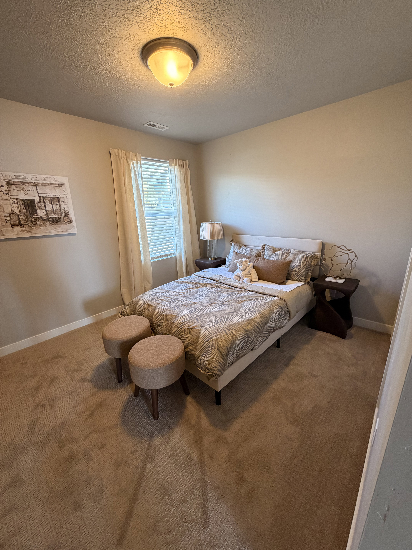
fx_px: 222
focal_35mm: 14
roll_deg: +2.2
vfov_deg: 102.1
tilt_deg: -16.0
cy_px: 275
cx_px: 206
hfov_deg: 85.7
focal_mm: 2.22
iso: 200
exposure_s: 1/60
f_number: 2.2
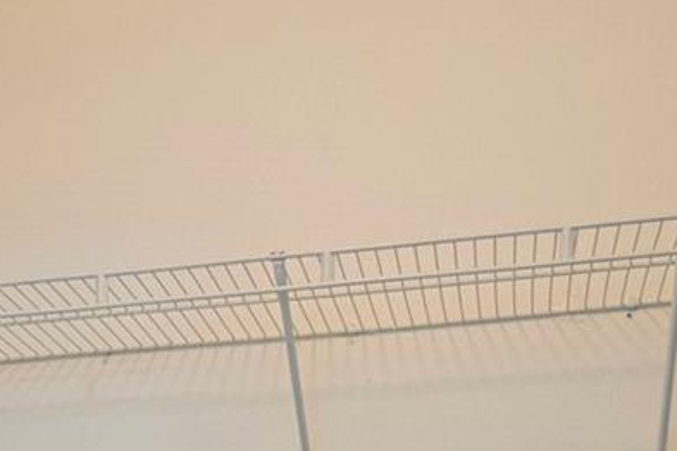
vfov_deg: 18.4
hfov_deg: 32.6
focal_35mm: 61
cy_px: 768
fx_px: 1147
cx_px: 222
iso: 320
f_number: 7.1
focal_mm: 10
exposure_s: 1/20
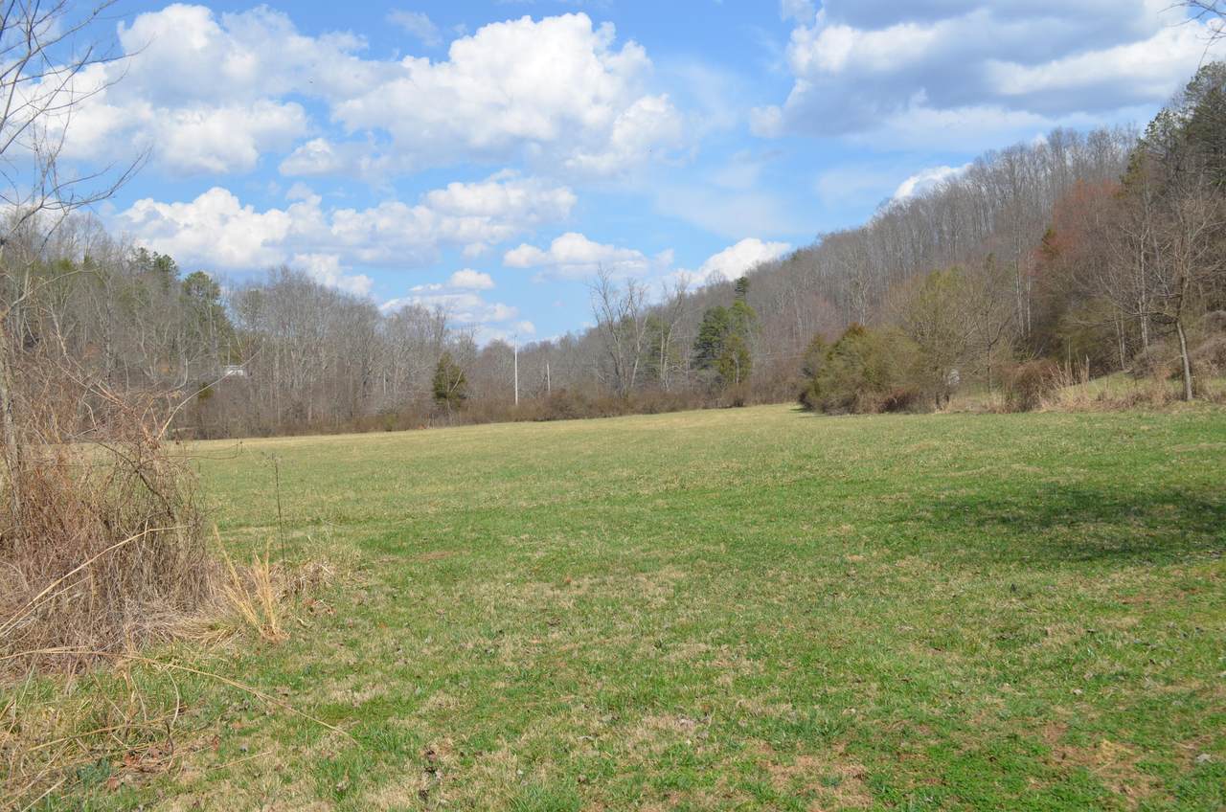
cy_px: 406
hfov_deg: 57.3
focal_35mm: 33
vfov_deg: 39.8
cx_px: 613
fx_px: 1122
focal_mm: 22
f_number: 9
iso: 100
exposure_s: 1/320
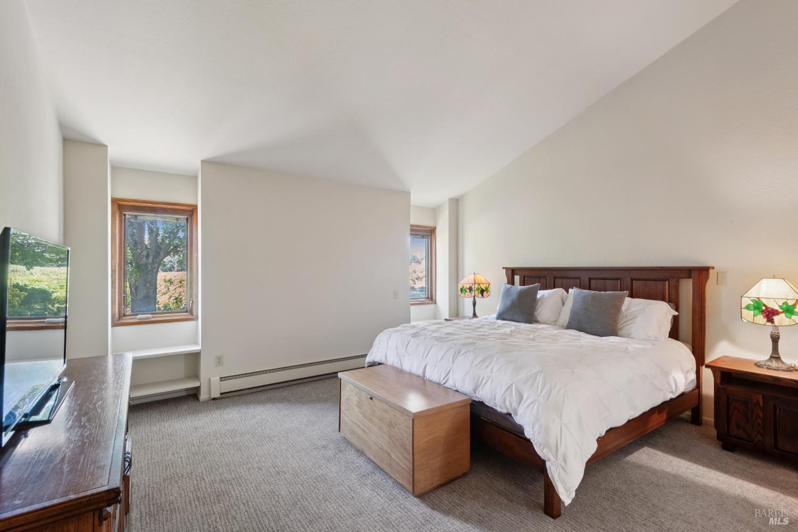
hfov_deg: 96.7
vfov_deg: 73.7
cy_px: 266
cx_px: 399
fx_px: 355
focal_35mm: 16
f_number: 11
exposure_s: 1/2.5
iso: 320
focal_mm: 16
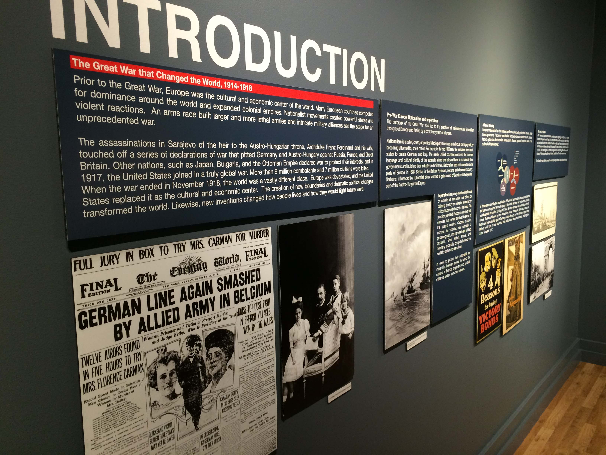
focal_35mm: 29
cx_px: 303
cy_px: 228
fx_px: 508
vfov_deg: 48.2
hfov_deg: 61.7
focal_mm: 4.15
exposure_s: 1/30
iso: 160
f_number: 2.2
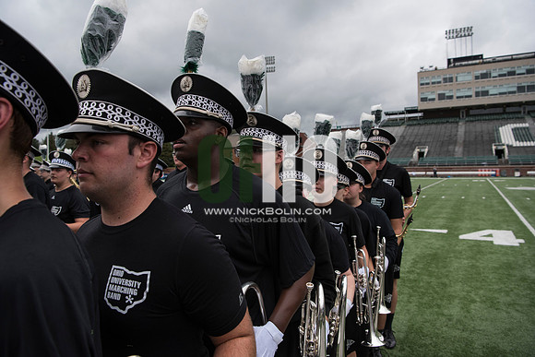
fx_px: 357
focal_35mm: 24
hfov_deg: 73.7
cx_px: 268
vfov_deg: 53.2
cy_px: 178
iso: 640
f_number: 5.6
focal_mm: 24
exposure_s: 1/2500
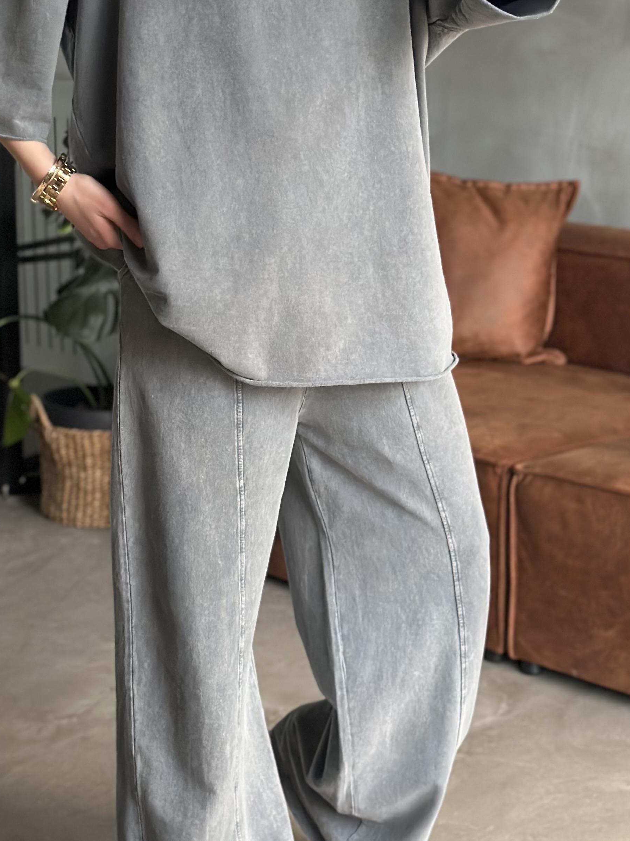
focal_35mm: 80
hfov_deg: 18.4
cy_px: 417
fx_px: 1941
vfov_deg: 24.4
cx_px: 237
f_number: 1.78
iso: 400
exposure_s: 1/46
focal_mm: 6.86
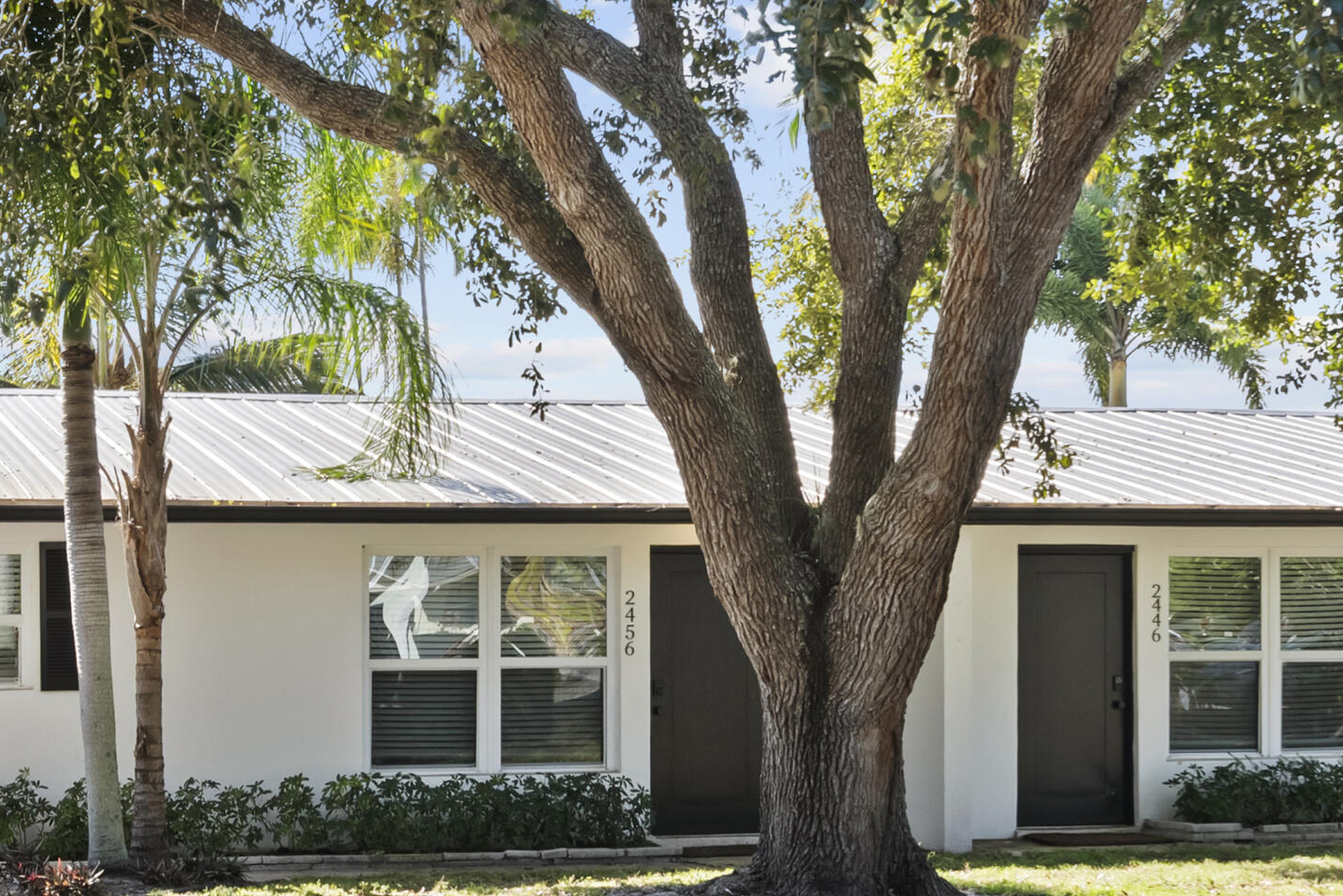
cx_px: 424
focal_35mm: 73
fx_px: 2724
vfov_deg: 18.6
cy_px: 675
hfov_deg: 27.5
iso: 1600
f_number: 10
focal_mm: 35
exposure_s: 1/160
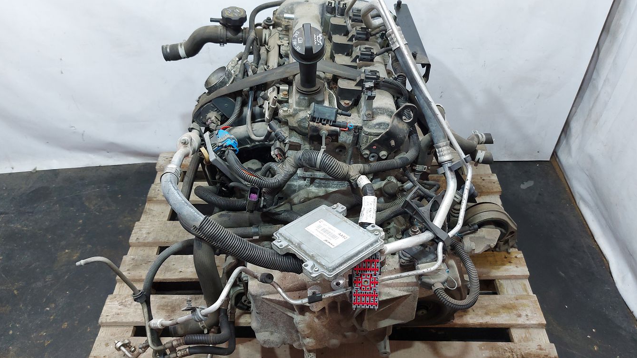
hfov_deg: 69.9
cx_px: 310
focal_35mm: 27
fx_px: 456
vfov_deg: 42.8
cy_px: 201
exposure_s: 1/50
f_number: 1.8
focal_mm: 5.23
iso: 160
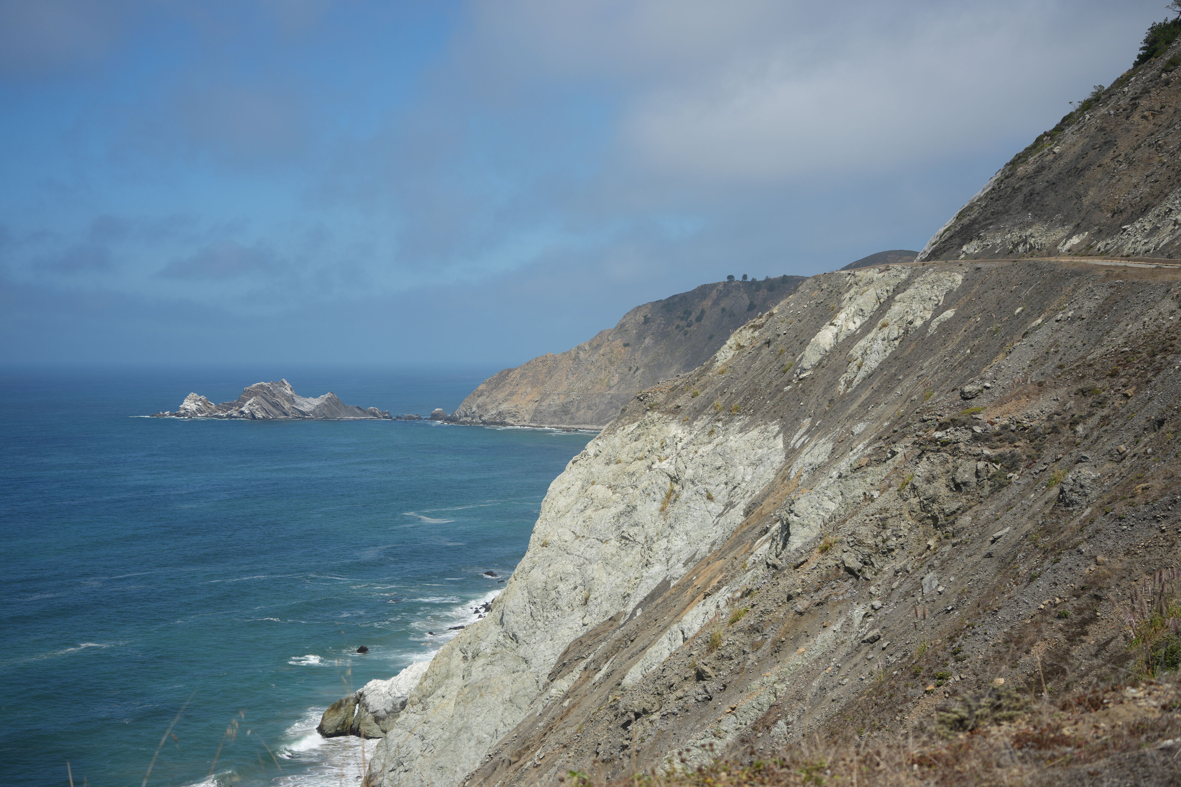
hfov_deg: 39.6
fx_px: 1640
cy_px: 394
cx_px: 590
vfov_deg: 27.0
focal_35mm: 50
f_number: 4.5
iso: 160
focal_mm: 50
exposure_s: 1/1600
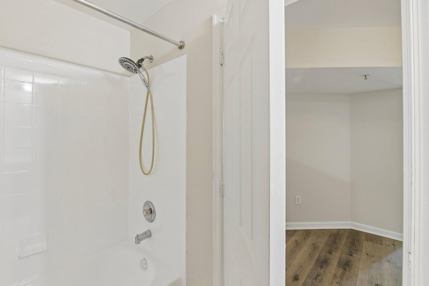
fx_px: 191
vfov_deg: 73.7
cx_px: 190
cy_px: 143
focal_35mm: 16
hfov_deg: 96.3
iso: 400
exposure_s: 1/8
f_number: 8
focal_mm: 14
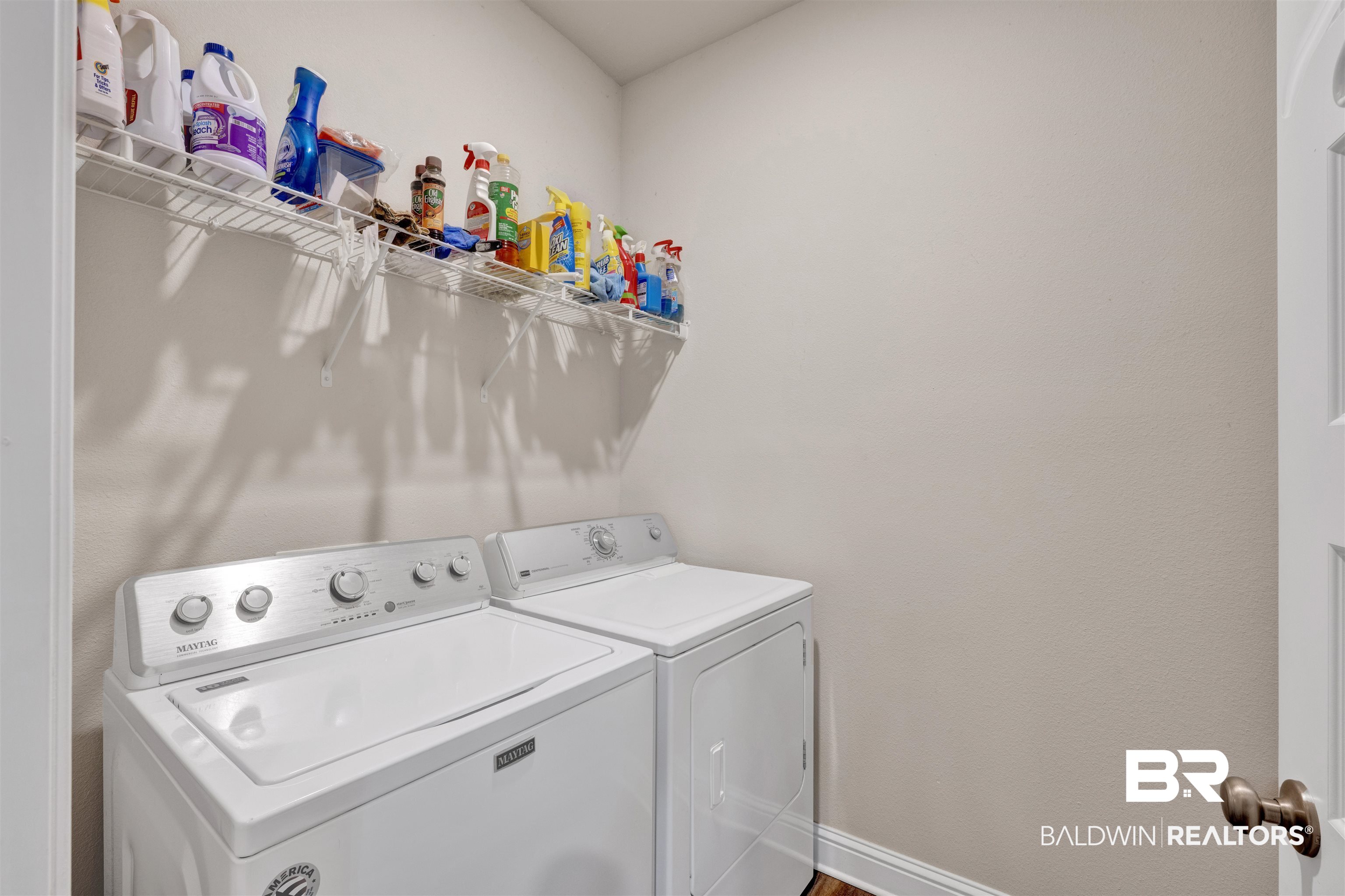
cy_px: 448
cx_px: 672
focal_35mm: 15
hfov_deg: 100.4
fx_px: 560
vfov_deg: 77.3
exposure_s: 1/1.67
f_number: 11
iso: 400
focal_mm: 15
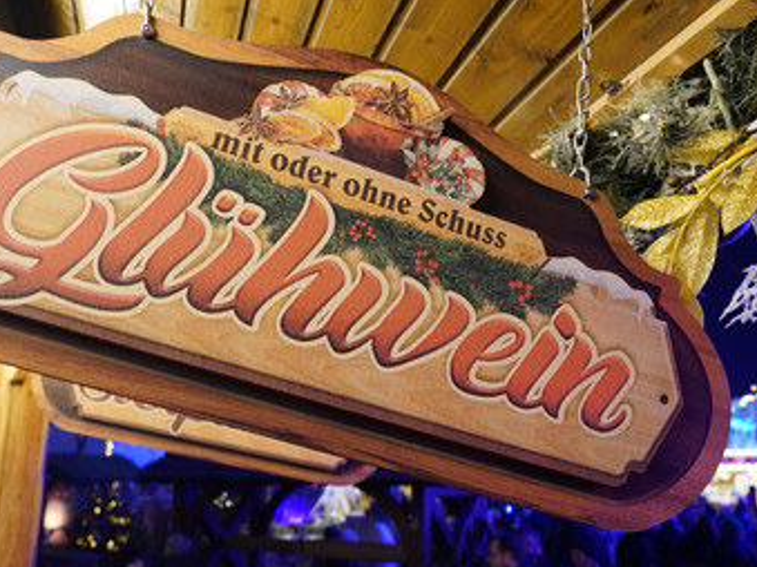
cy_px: 295
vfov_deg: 43.3
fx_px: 714
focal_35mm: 33
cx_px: 349
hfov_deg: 55.8
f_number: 4.5
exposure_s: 1/50
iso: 640
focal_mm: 17
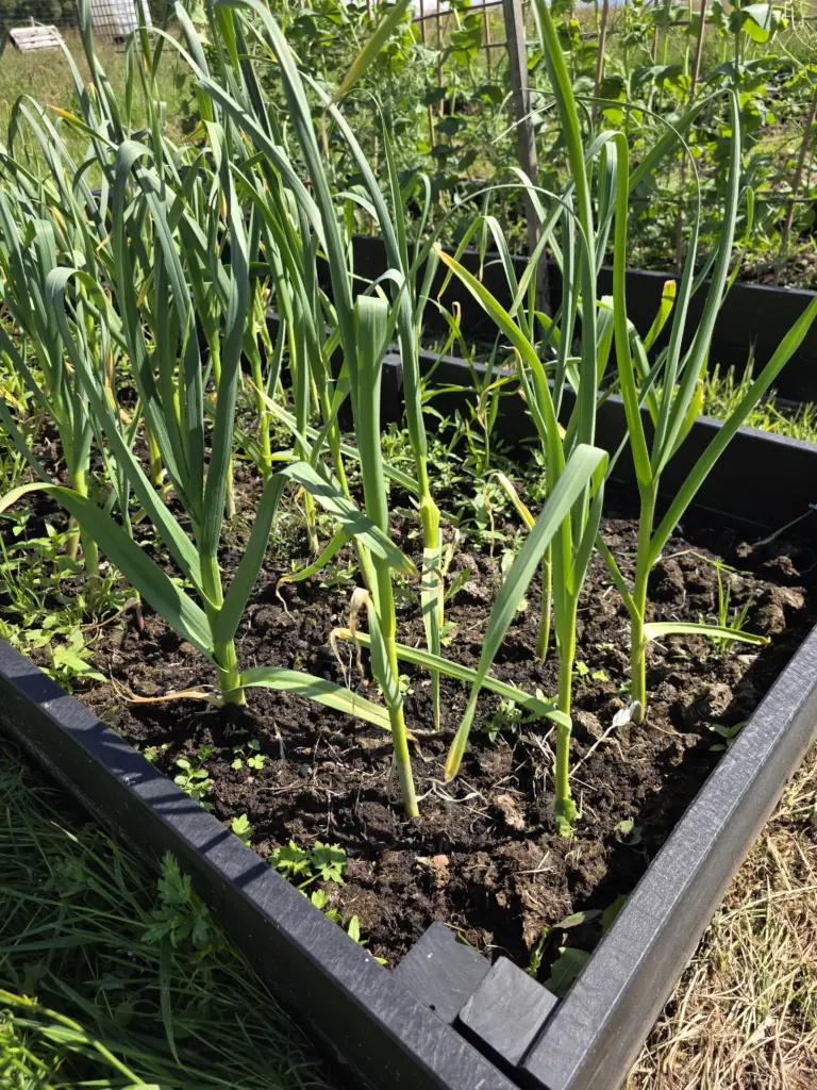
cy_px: 545
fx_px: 724
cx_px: 408
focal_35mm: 23
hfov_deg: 58.9
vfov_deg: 73.9
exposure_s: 1/2897
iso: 80
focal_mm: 6.3
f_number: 1.7
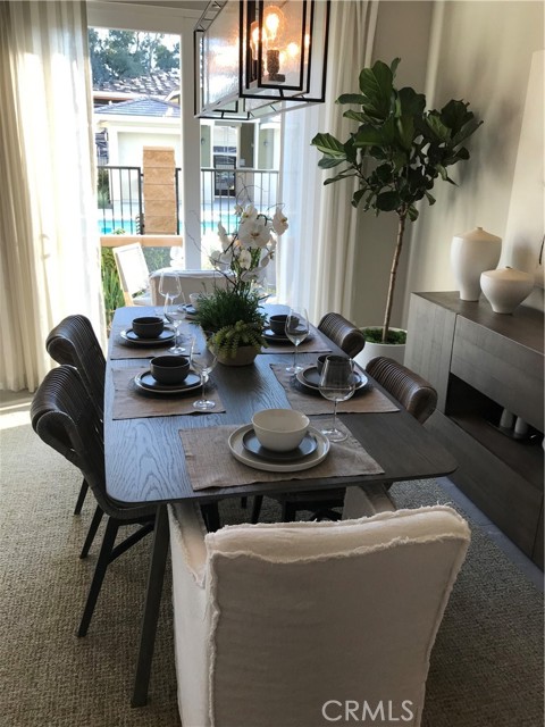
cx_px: 272
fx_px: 588
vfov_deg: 63.4
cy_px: 364
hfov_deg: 49.7
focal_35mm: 28
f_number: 1.8
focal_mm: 3.99
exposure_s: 1/120
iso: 32
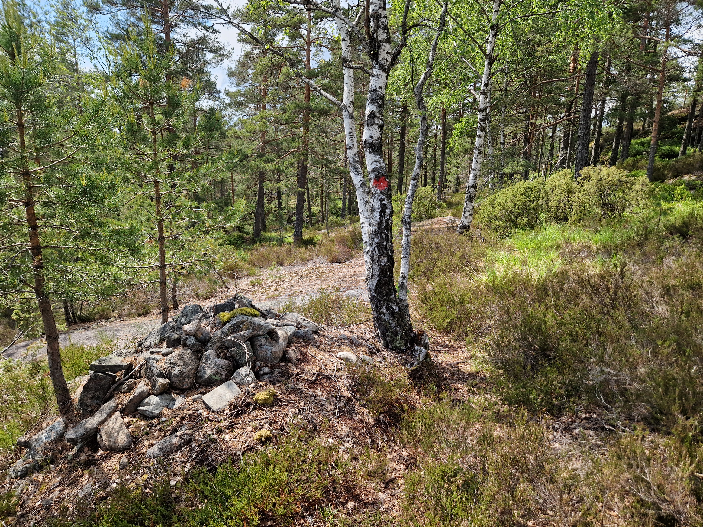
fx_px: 467
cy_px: 264
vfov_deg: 58.9
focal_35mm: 23
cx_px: 352
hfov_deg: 73.9
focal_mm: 5.4
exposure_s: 1/622
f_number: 1.8
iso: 50
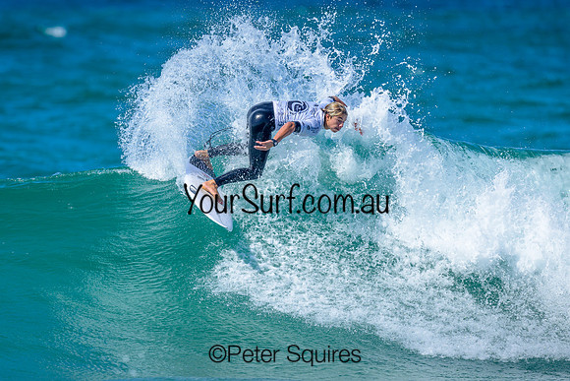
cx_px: 232
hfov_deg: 2.1
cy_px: 201
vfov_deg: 1.4
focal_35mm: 986
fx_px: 15612
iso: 280
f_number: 6.3
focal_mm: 800
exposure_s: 1/2000
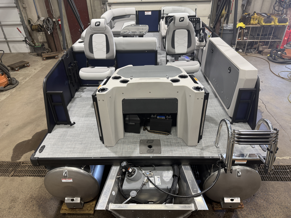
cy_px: 109
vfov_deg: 56.8
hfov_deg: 71.6
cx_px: 146
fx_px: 202
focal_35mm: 24
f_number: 1.78
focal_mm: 6.76
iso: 125
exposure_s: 1/120
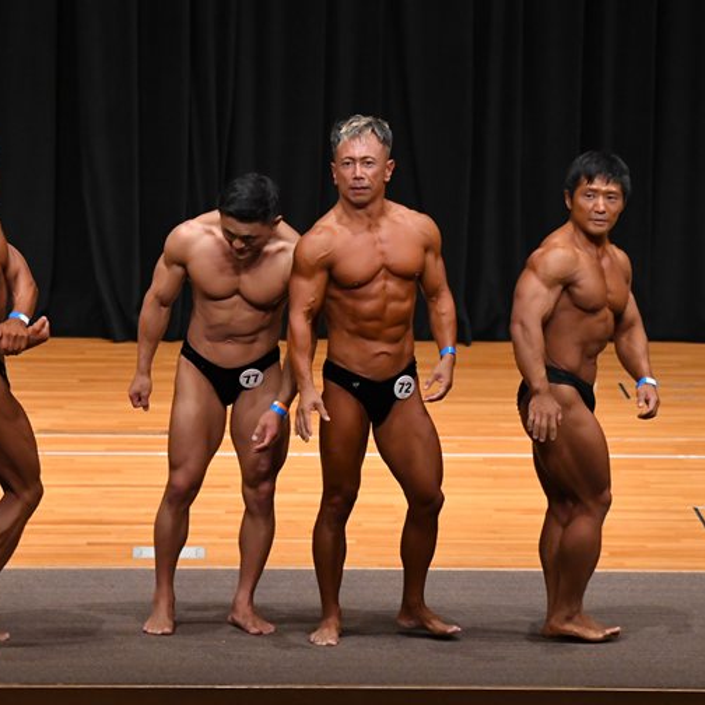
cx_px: 252
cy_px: 350
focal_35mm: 264
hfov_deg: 6.6
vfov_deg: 6.6
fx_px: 6083
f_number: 5.6
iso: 4000
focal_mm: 135
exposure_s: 1/400
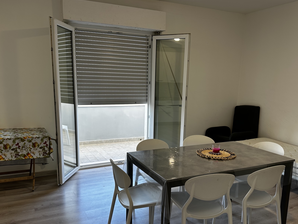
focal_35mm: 30
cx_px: 147
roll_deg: -0.3
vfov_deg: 46.6
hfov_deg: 60.0
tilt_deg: -9.6
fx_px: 258
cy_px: 131
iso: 80
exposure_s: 1/100
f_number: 1.78
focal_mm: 6.86
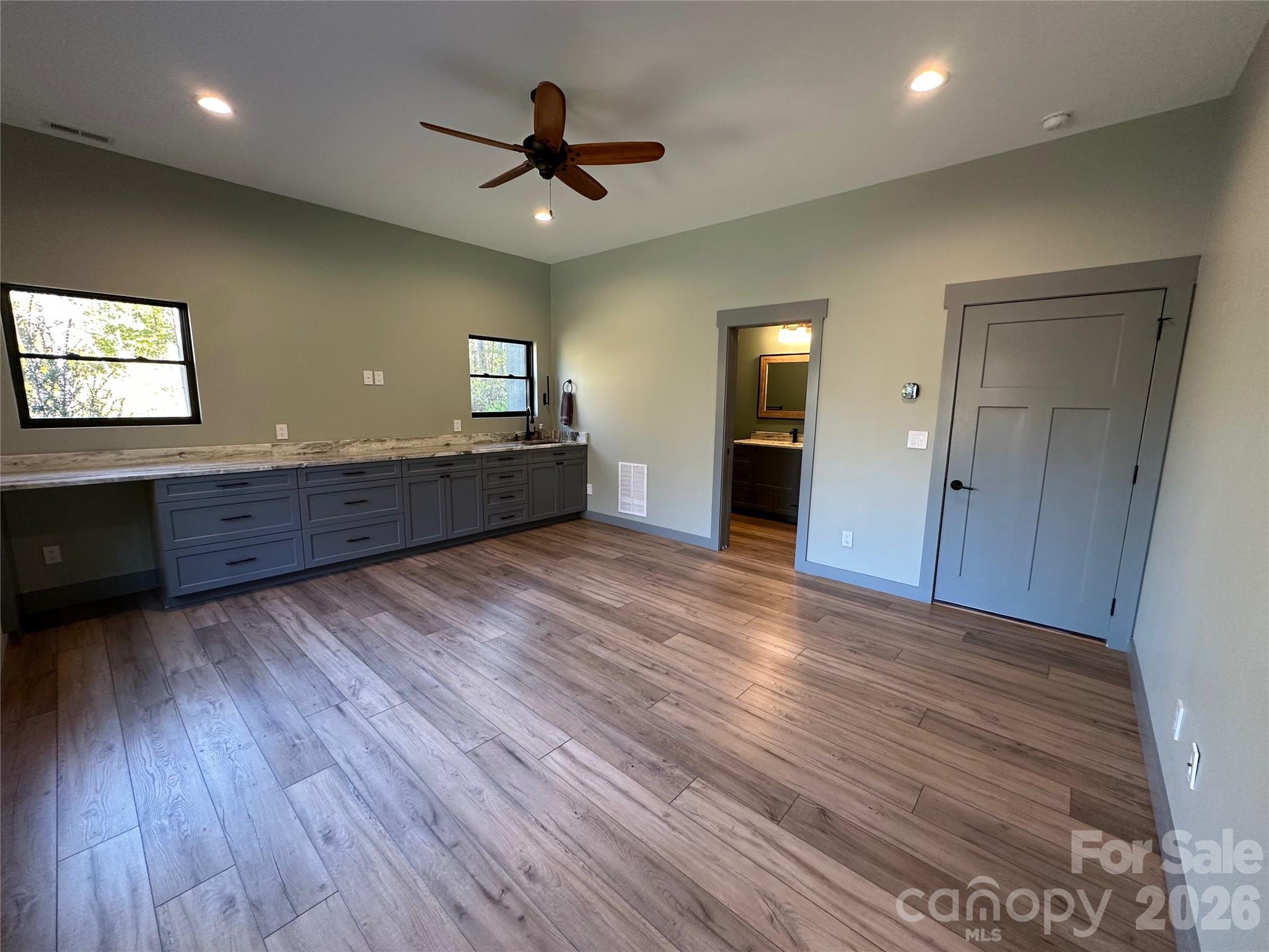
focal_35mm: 14
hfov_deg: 102.1
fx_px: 513
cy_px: 476
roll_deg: -0.4
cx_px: 634
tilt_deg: -8.9
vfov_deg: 85.7
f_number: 2.2
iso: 200
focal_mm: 2.22
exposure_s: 1/60
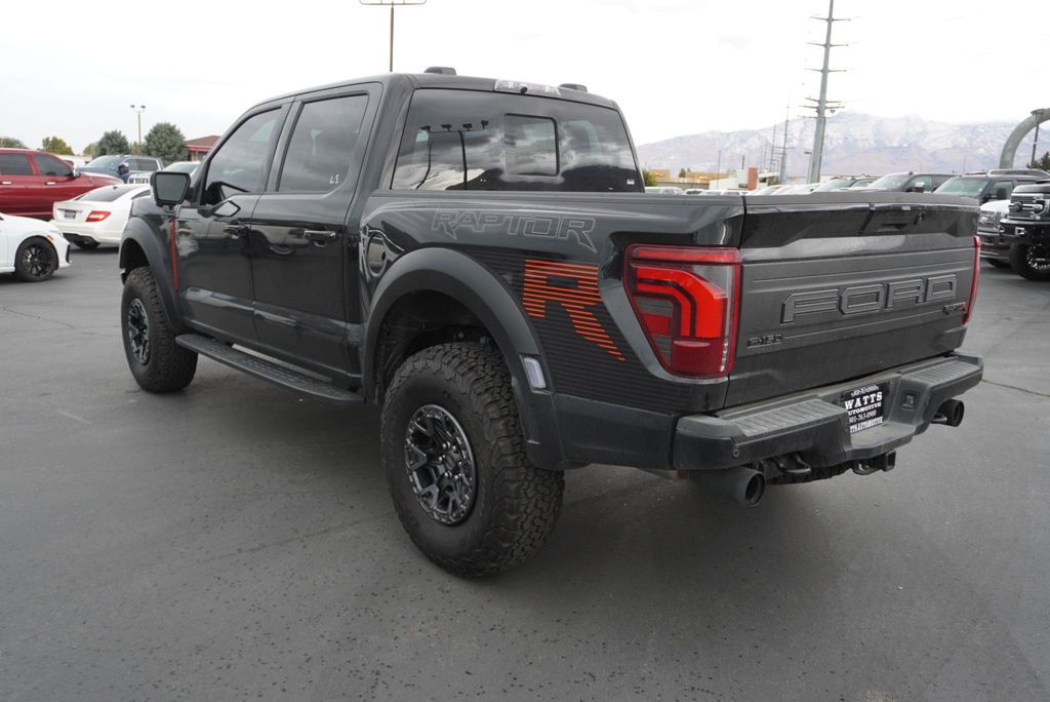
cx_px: 525
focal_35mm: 30
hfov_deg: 61.9
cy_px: 351
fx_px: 875
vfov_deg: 43.7
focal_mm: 20
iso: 250
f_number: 4
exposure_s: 1/60
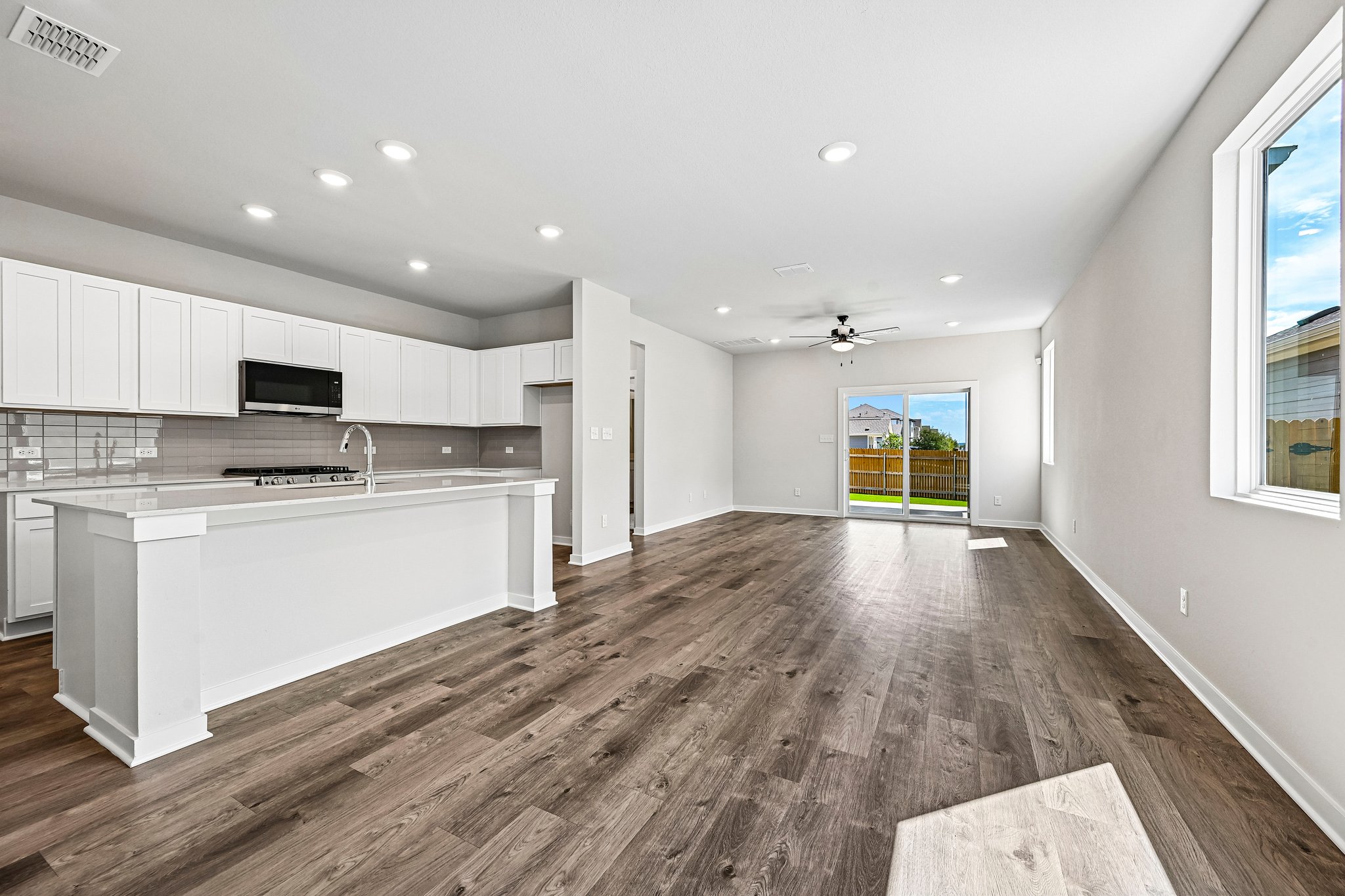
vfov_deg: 81.2
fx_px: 523
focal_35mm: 14
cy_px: 448
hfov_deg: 104.3
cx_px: 672
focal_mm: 14
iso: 100
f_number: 8
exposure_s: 1/20
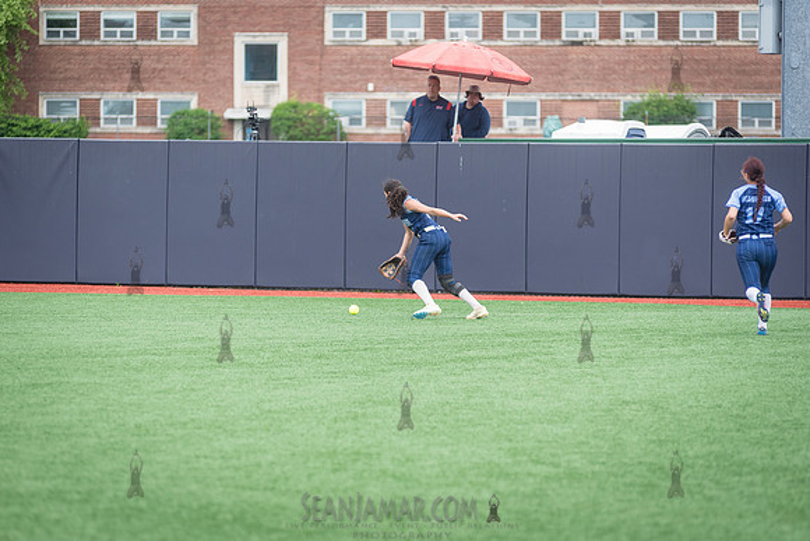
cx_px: 405
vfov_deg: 7.4
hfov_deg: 11.1
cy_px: 270
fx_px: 4163
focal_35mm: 185
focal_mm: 185
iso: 800
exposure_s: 1/2000
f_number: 3.5
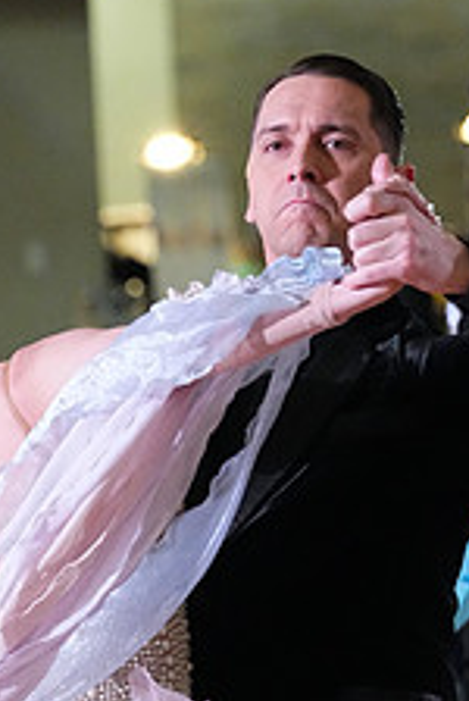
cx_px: 114
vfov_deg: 4.0
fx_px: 10071
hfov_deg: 2.7
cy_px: 836
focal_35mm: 517
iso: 10000
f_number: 5.6
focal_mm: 200
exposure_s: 1/400
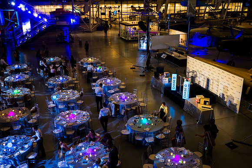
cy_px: 84
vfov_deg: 37.9
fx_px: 245
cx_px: 126
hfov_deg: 54.4
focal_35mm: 35
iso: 720
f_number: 4.5
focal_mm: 35
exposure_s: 1/50
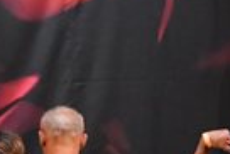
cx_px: -151
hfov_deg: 2.5
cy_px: 249
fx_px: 5340
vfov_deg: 1.6
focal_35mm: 835
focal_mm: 98
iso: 6400
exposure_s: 1/400
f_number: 5.6
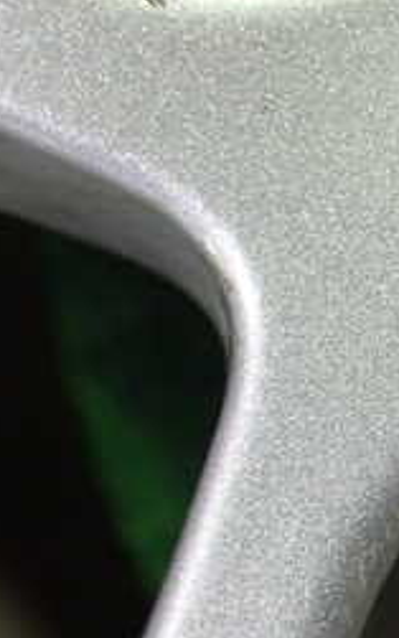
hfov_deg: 15.9
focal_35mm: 76
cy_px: 338
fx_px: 1322
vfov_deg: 27.1
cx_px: 579
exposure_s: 1/80
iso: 800
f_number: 2.3
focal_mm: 5.4
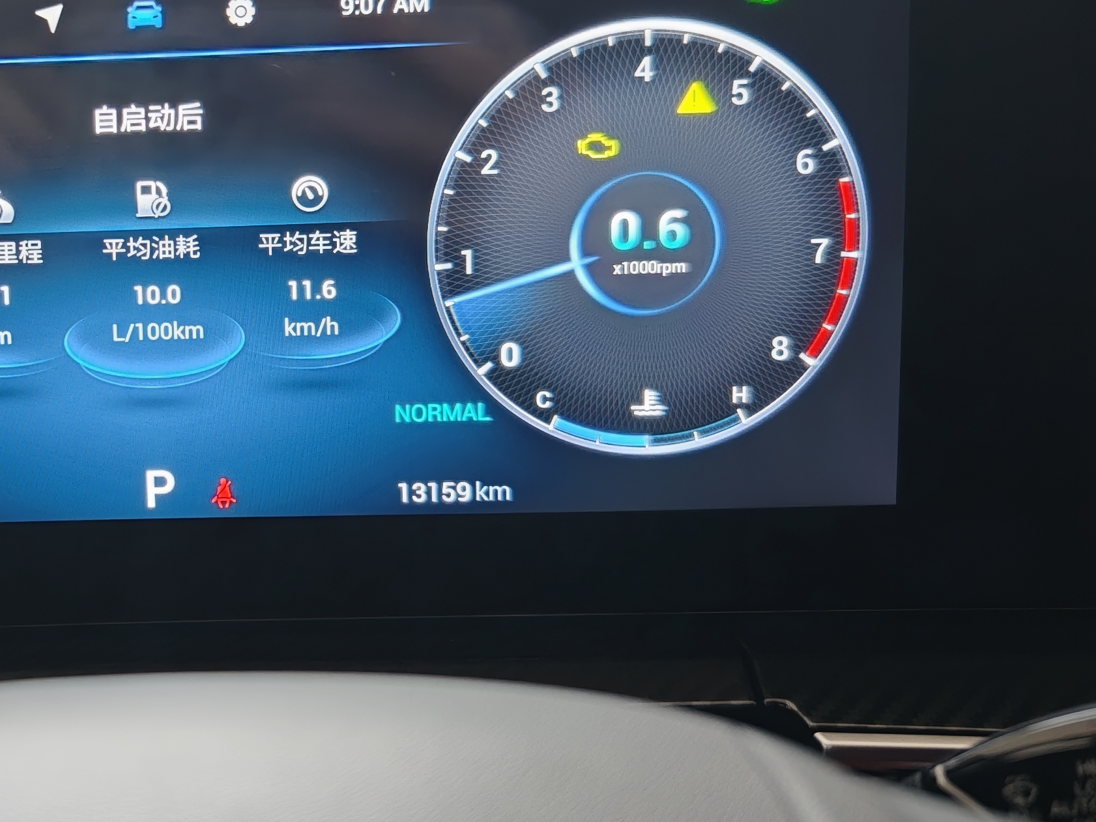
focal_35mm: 56
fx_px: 1773
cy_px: 322
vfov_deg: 26.0
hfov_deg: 32.4
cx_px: 75
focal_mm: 8.67
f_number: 1.8
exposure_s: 1/100
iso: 500
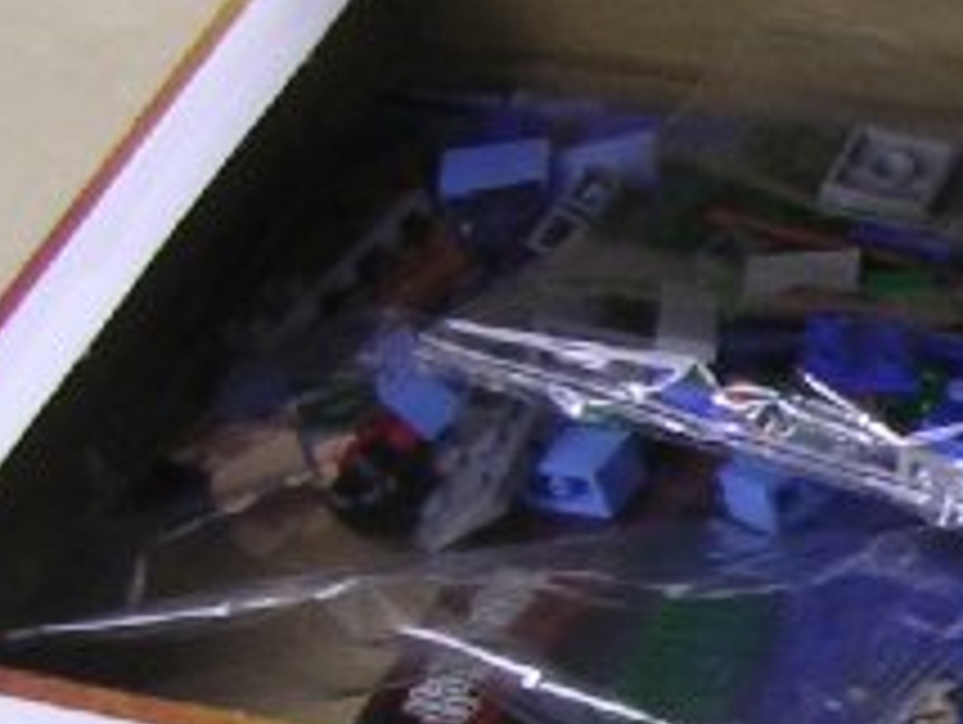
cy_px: 818
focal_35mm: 142
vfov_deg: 10.3
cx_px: 1670
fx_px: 3955
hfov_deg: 12.8
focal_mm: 5.8
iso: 100
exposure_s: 1/13.6
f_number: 2.8
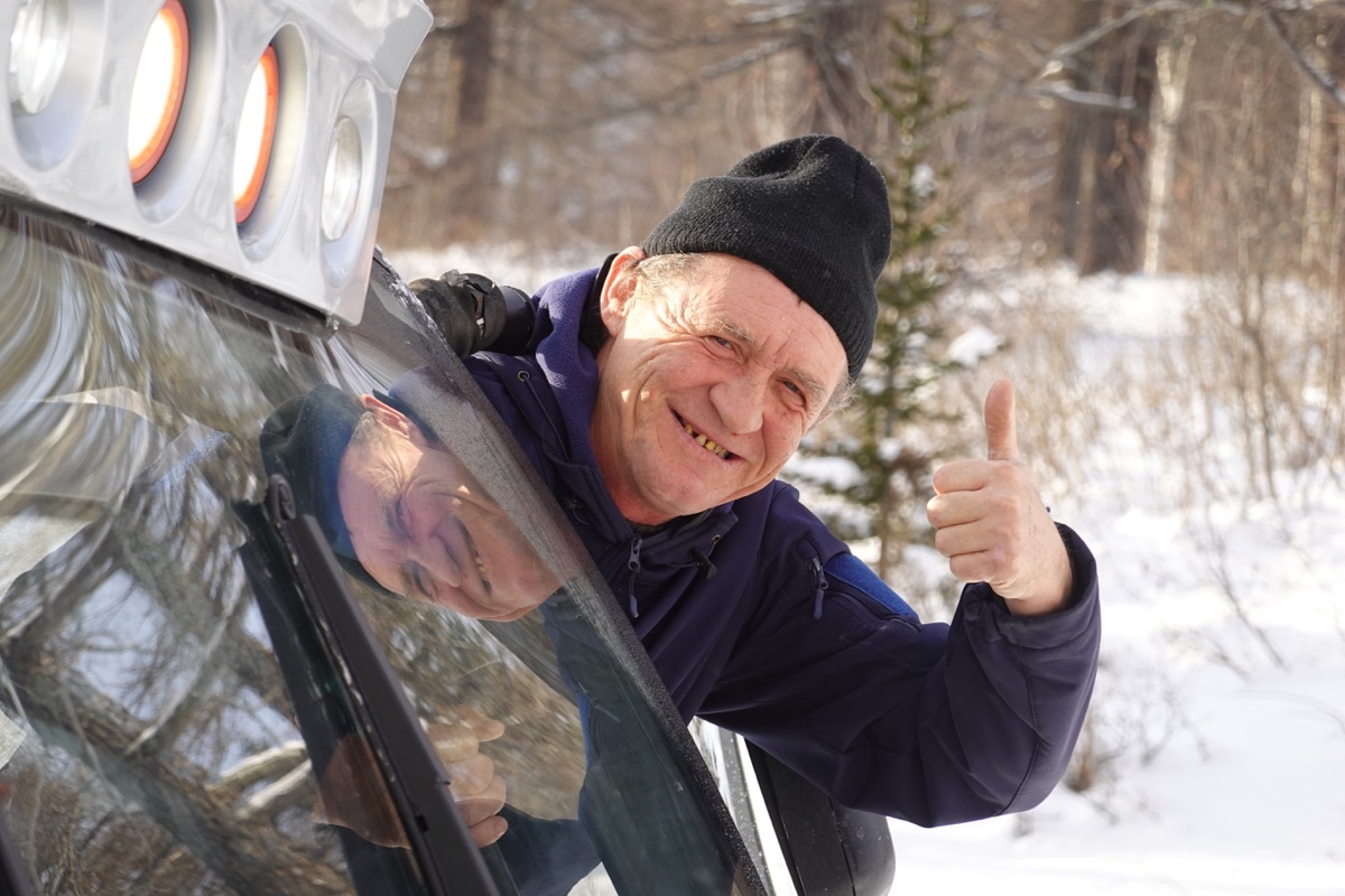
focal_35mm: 169
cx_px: 672
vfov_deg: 8.1
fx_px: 6314
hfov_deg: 12.2
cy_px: 448
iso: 160
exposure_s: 1/250
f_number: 4.5
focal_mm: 61.19
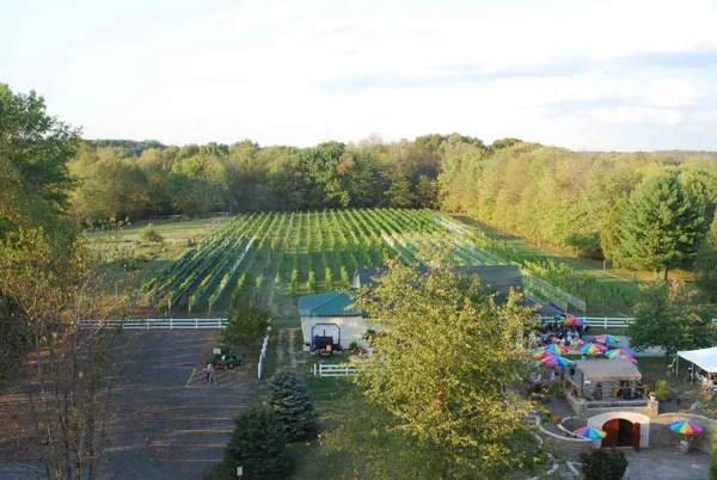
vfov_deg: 32.0
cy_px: 240
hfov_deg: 46.3
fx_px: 838
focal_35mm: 42
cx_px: 358
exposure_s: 1/250
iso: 800
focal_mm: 28
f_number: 10
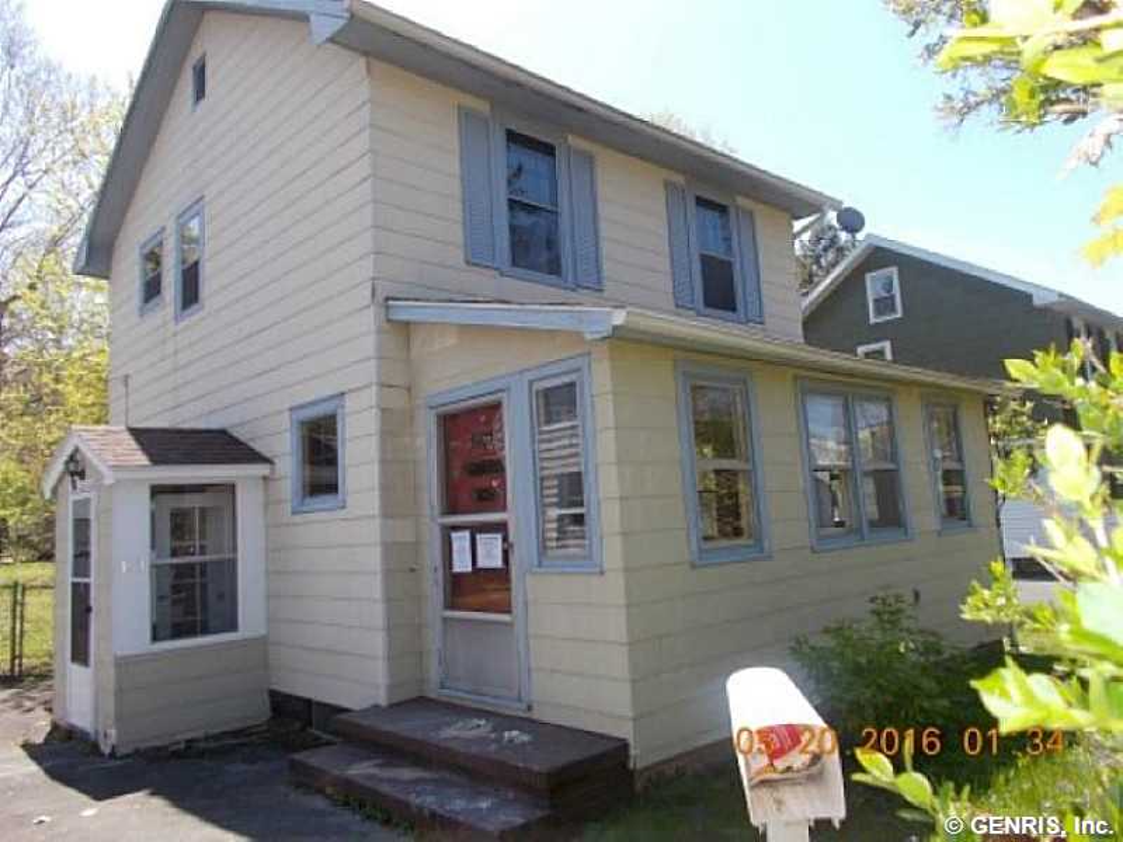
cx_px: 562
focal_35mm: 26
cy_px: 421
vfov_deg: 53.1
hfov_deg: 67.3
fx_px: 843
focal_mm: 4.6
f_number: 3.2
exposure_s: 1/320
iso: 80
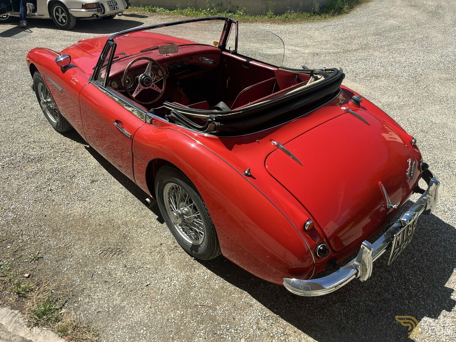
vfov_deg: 53.1
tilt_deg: -33.5
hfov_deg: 67.3
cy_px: 171
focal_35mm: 26
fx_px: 343
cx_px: 228
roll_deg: +0.4
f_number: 1.6
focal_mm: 5.1
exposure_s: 1/2632
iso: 50
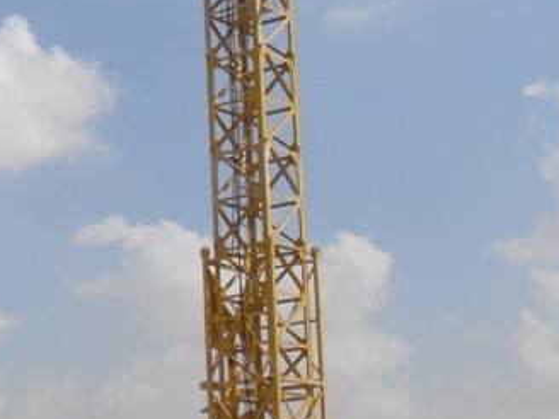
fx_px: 1712
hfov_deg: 18.1
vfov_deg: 13.7
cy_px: -20
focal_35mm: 106
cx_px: 0
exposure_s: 1/350
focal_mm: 6.3
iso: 80
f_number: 7
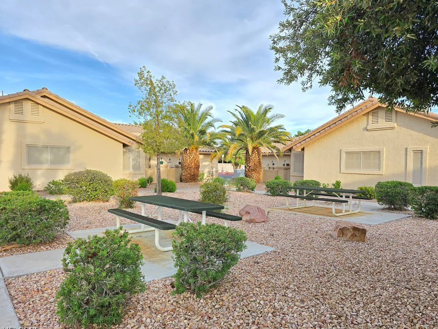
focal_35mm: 24
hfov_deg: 71.6
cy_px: 169
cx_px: 223
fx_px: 304
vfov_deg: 56.8
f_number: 1.7
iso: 12
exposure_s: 1/180
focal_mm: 6.3
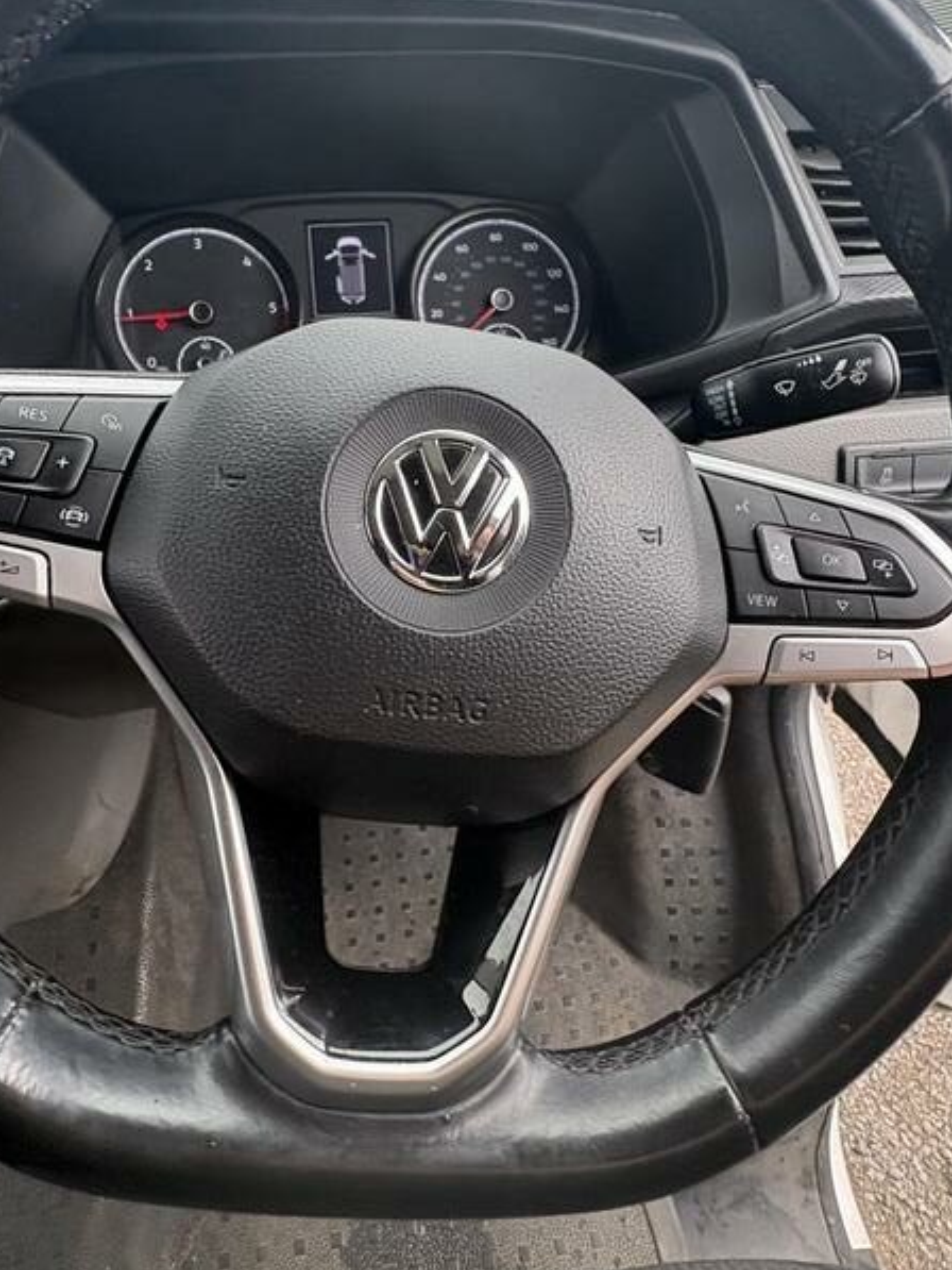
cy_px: 538
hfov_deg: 63.3
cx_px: 427
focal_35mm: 21
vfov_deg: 78.5
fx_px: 770
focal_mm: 2.22
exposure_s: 1/144
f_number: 2.2
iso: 80
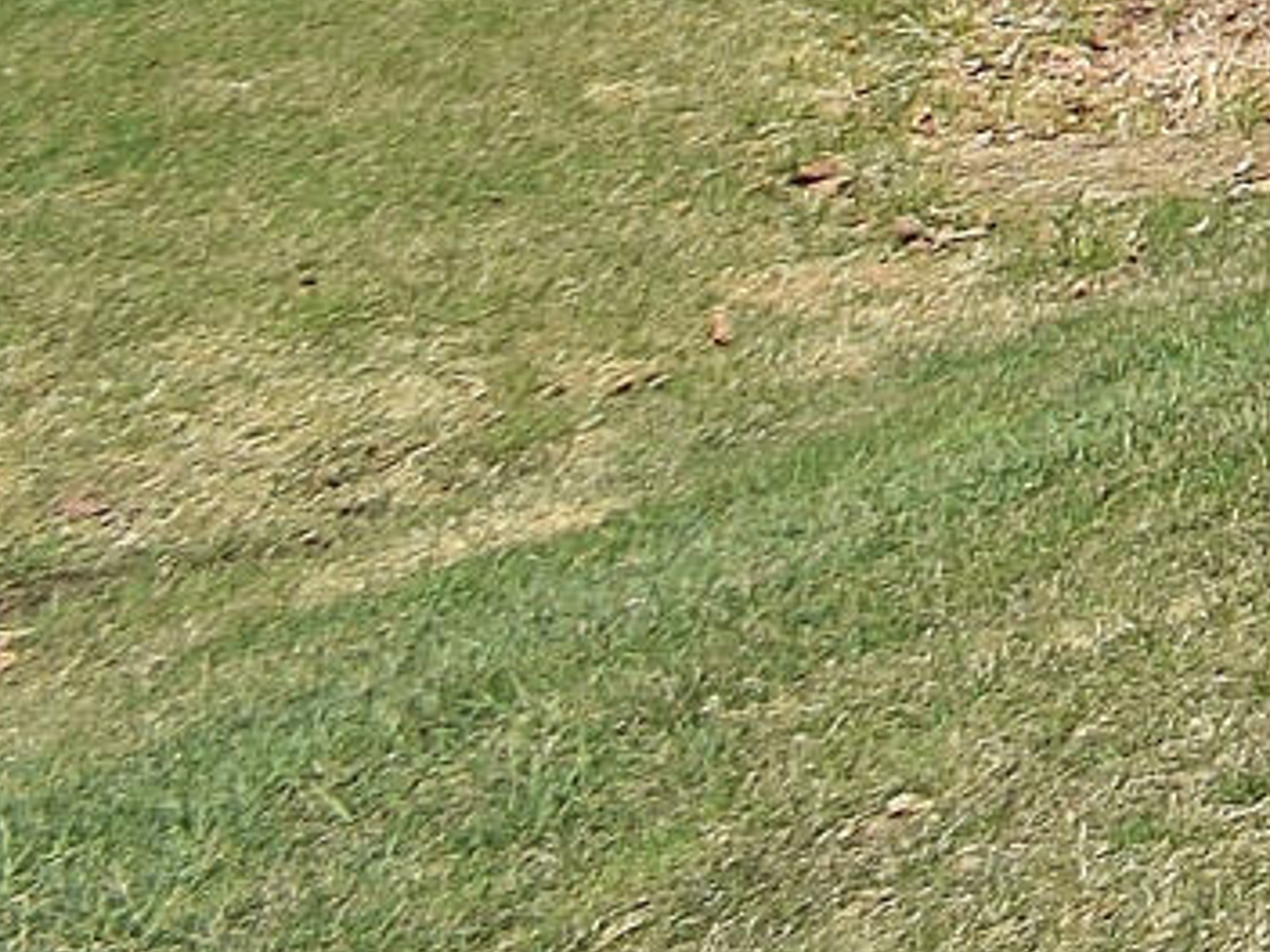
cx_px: 5250
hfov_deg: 7.9
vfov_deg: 8.4
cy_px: -2503
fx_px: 4513
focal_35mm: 123
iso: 200
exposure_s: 1/400
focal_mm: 10
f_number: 10
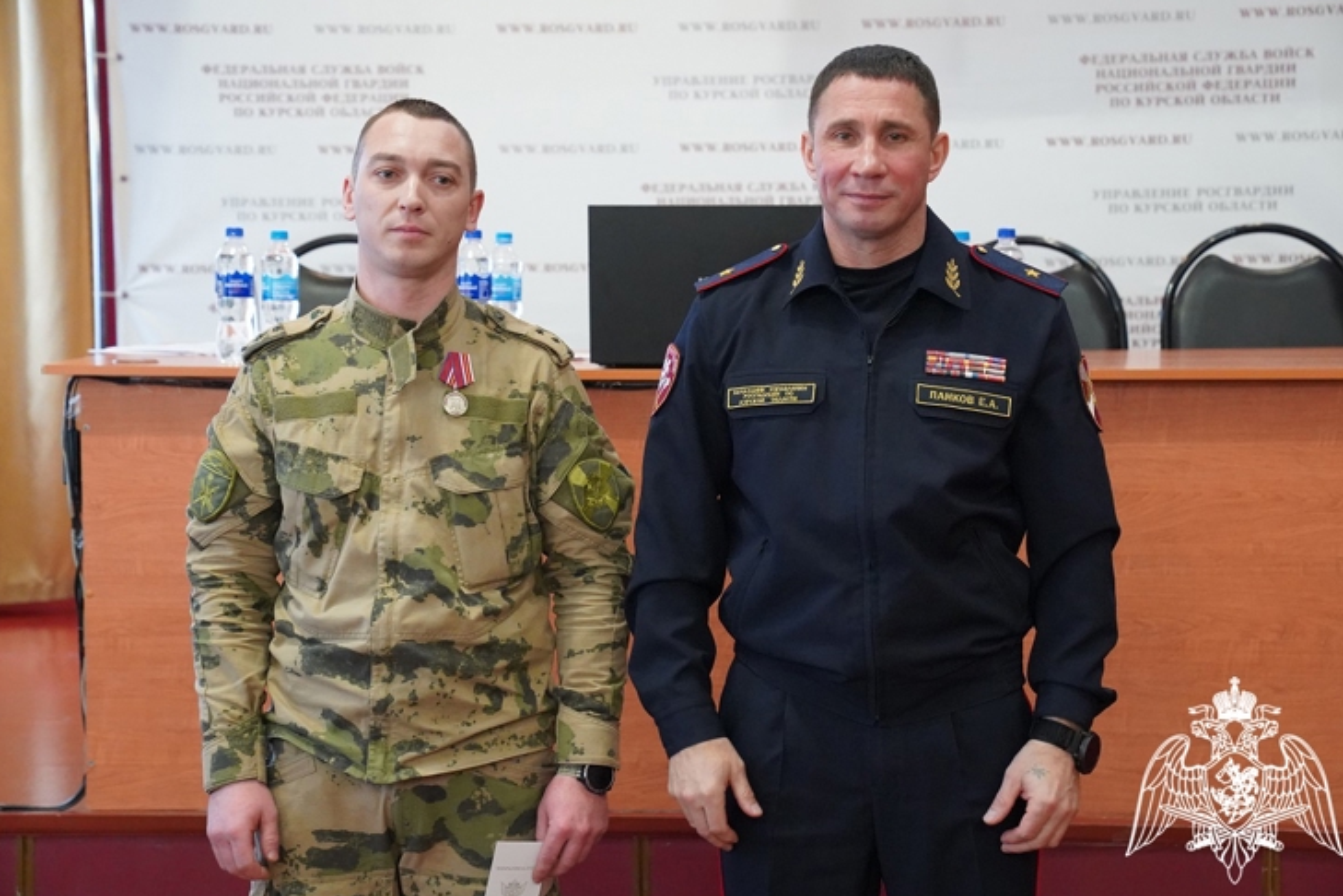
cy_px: 441
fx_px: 2686
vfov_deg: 18.9
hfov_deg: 28.1
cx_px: 671
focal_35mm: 72
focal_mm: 70
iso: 10000
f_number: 4
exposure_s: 1/160
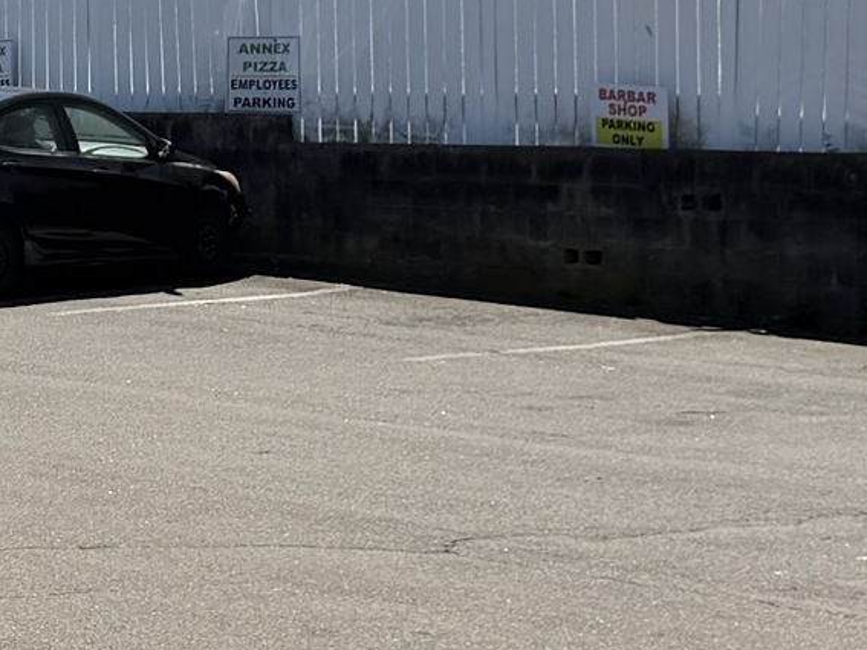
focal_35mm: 130
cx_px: -466
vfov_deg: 11.3
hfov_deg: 14.1
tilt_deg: +0.9
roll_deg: -2.0
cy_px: 69
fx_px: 3255
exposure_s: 1/4405
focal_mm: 6.76
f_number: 1.78
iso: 80
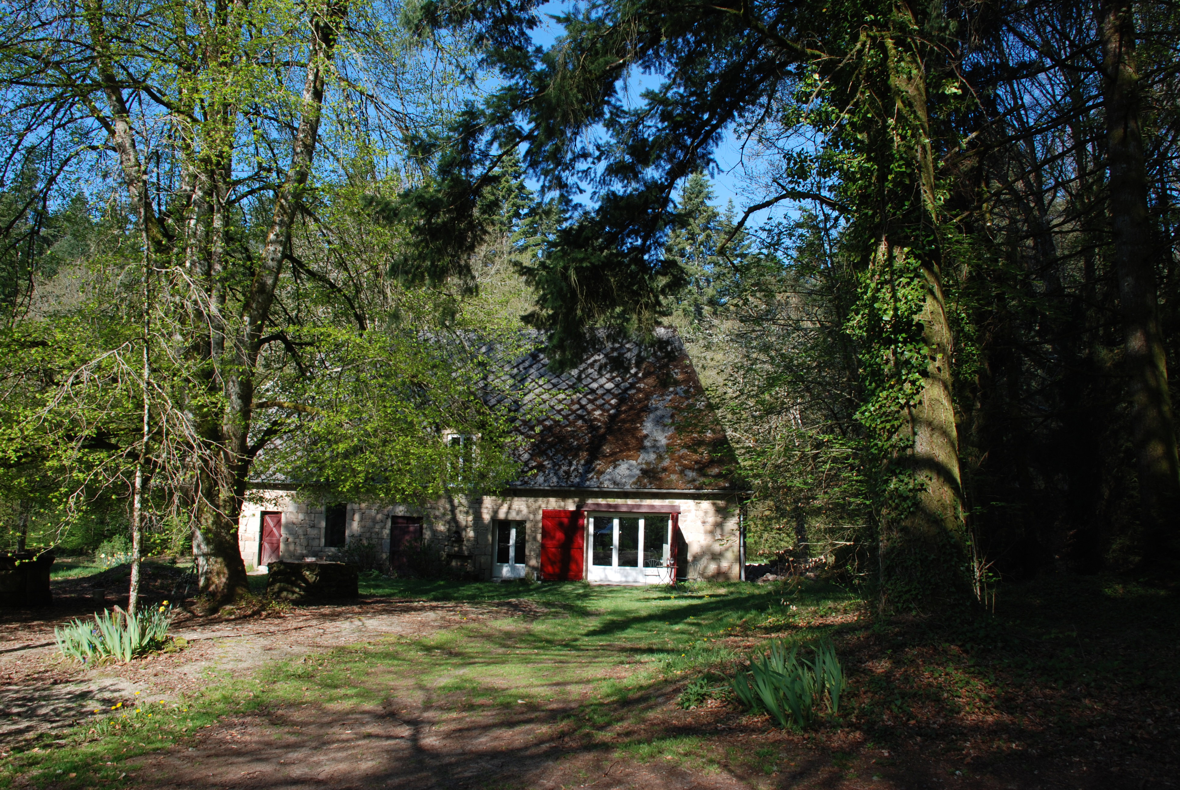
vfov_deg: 48.0
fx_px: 886
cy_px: 395
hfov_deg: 67.3
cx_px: 590
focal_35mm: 27
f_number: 5.6
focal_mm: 18
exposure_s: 1/125
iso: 110
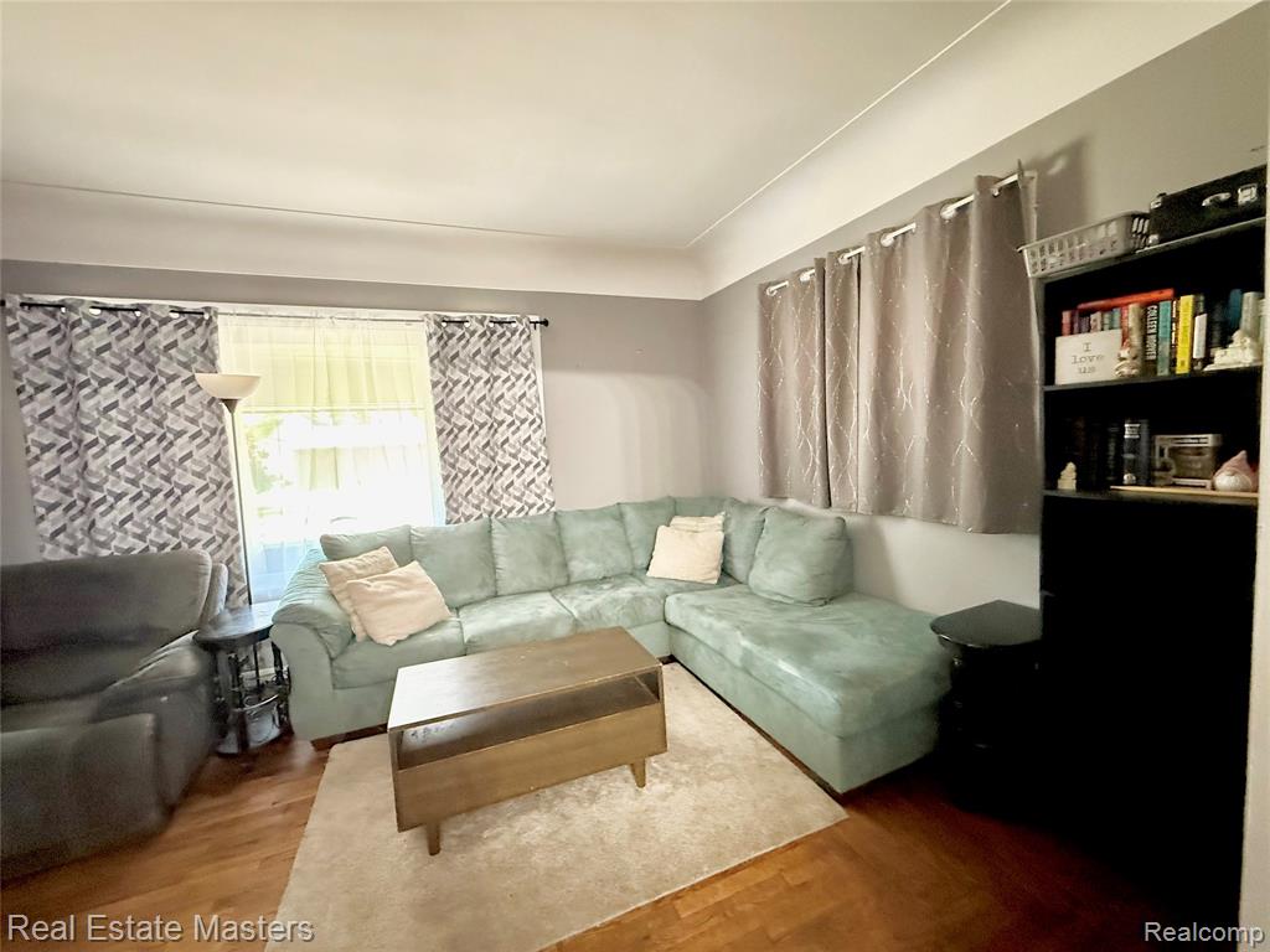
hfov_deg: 102.1
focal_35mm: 14
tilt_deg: -4.5
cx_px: 635
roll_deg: +3.3
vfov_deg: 85.7
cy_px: 476
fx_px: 514
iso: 1000
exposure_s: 1/40
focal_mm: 2.22
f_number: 2.2
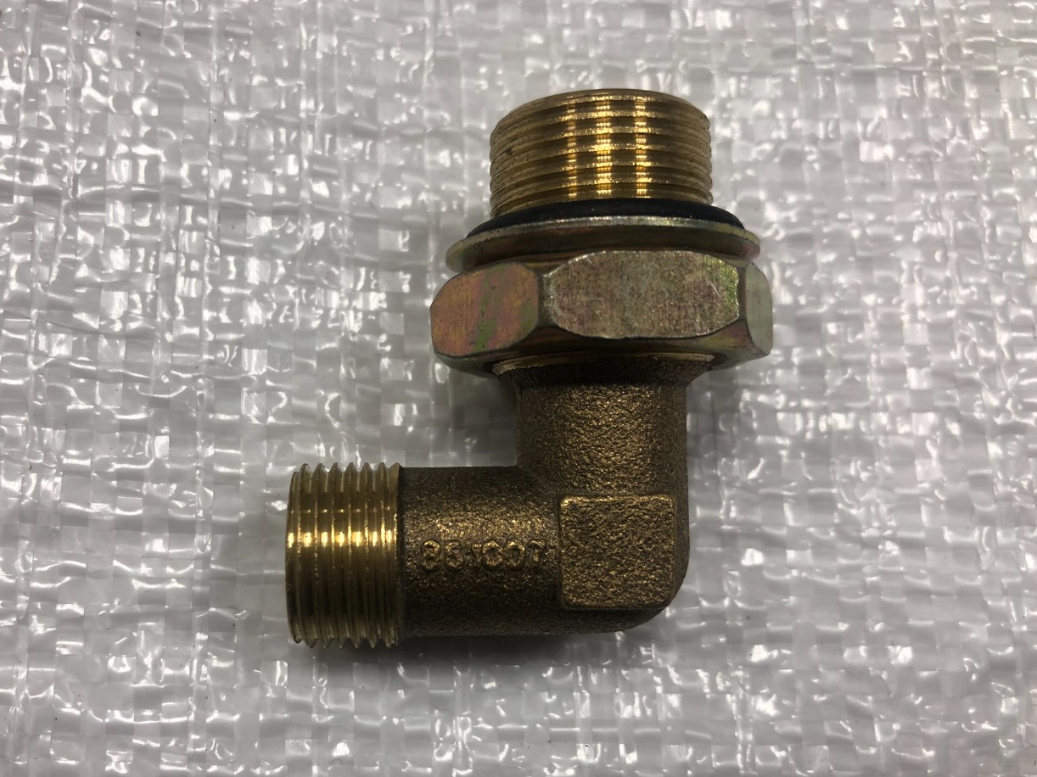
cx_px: 443
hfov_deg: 55.1
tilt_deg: -79.1
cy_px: 437
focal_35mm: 33
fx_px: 988
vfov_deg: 42.9
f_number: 1.8
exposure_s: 1/50
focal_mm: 4
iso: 25
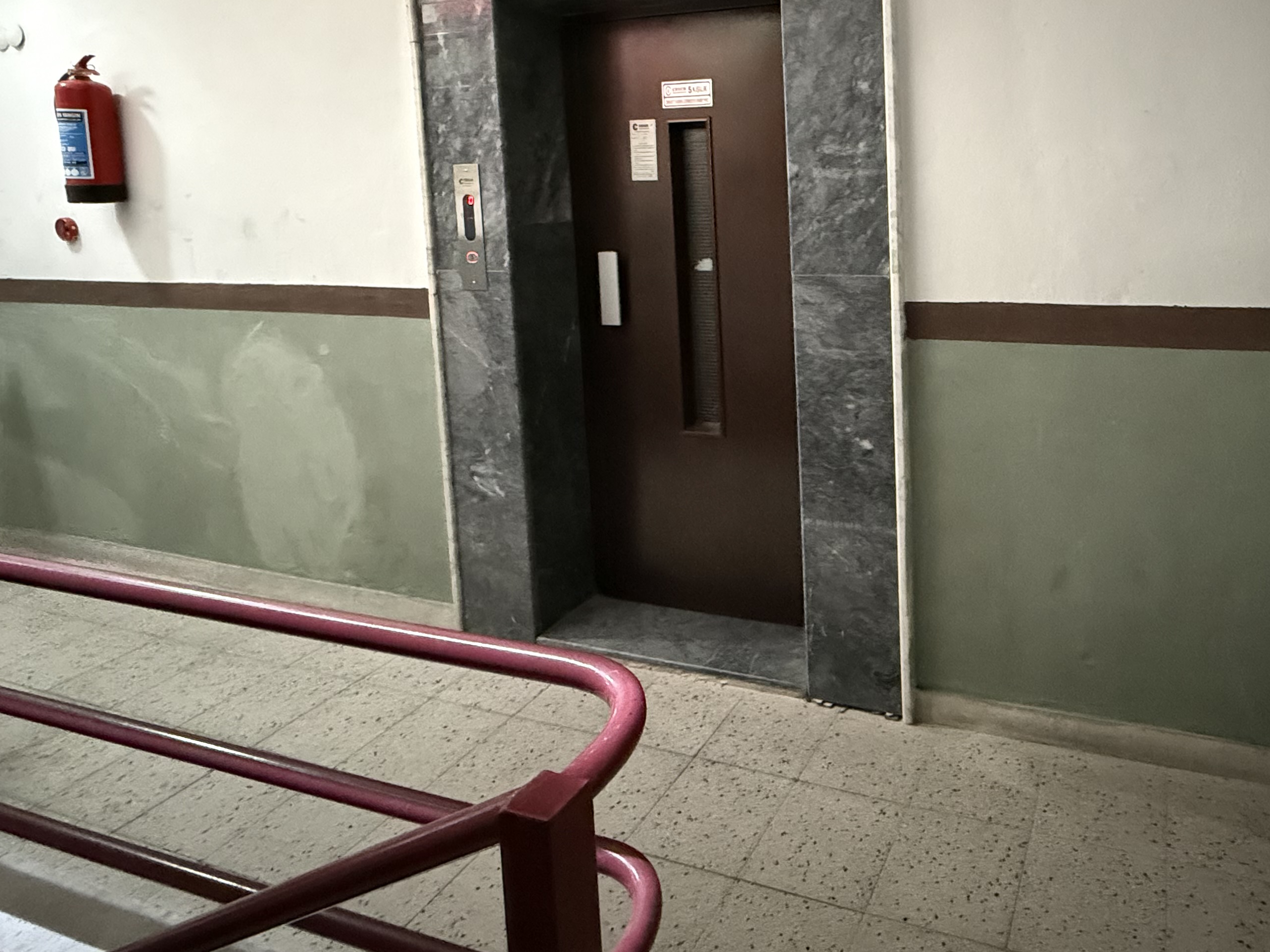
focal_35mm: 22
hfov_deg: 72.1
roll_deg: +1.0
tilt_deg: -5.3
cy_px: 263
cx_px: 923
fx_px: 807
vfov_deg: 58.5
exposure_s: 1/25
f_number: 2.2
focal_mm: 2.22
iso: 1250
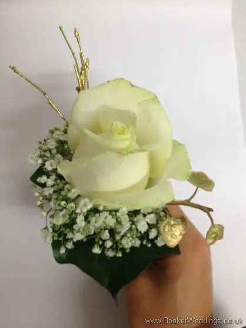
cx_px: 123
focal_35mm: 35
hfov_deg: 40.7
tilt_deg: -83.3
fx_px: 332
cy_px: 164
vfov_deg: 52.6
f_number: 2.4
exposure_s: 1/20
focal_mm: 4.28
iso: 80
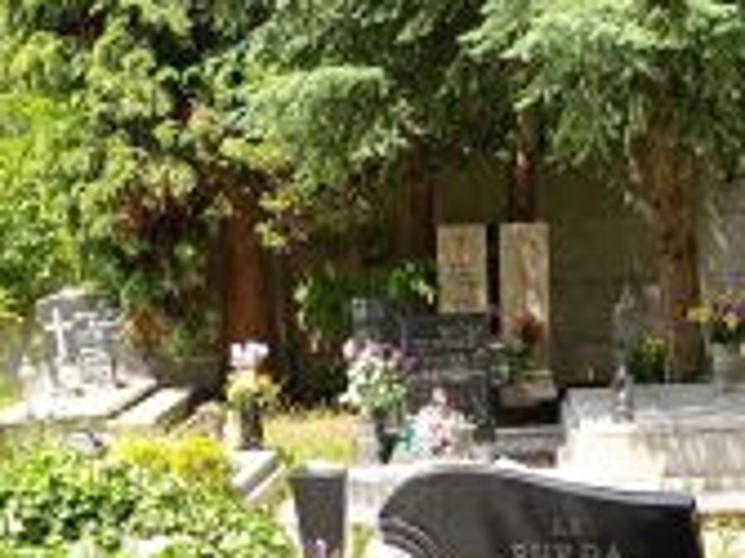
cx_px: 477
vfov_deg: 19.9
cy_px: 683
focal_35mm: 69
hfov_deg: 28.1
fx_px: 1484
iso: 50
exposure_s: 1/118
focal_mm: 6.14
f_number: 1.65
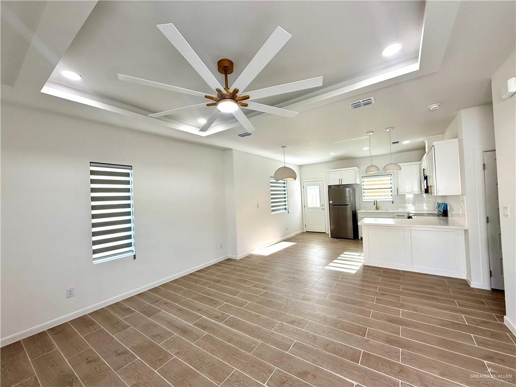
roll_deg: +2.1
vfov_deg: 85.7
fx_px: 209
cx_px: 258
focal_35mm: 14
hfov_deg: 102.1
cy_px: 194
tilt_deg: +1.4
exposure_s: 1/142
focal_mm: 2.22
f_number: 2.2
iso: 64
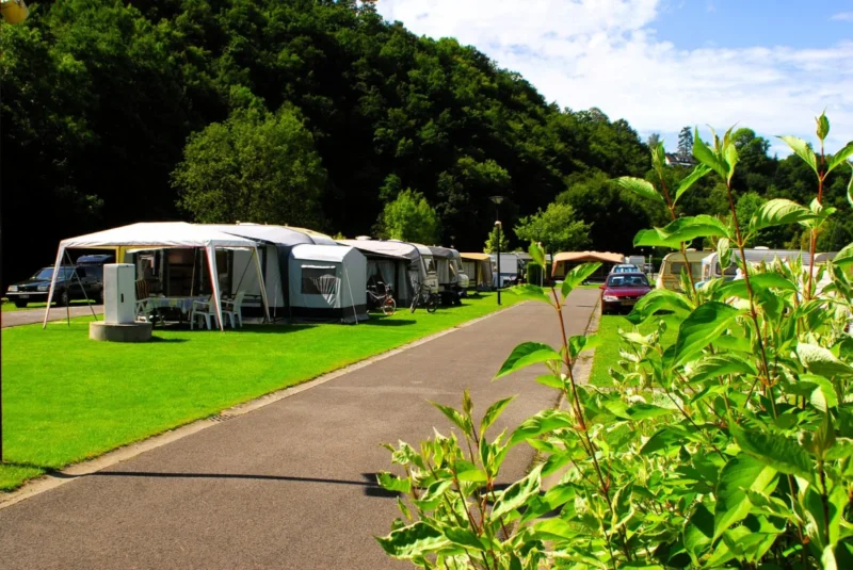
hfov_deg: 53.1
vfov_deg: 36.9
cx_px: 426
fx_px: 854
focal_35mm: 36
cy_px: 285
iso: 200
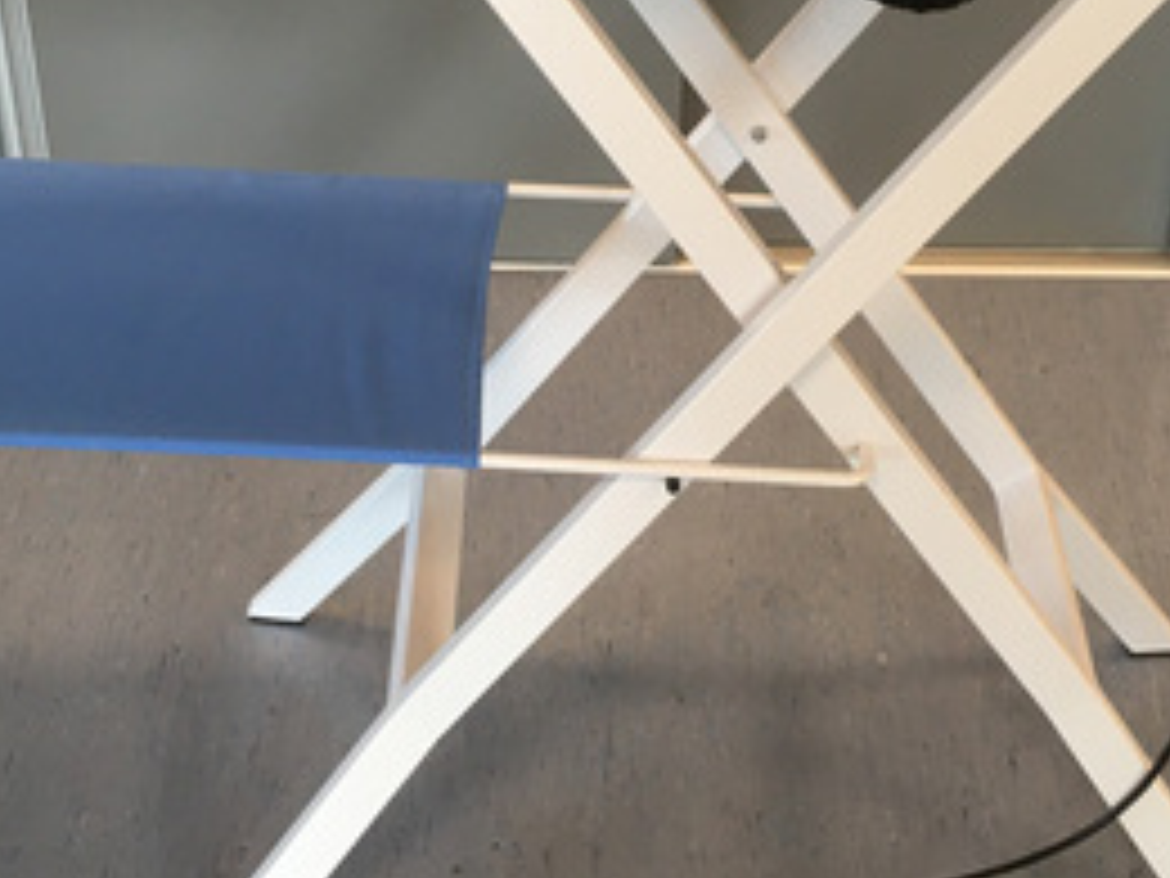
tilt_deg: -34.8
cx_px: 616
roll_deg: -0.6
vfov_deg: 21.8
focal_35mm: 67
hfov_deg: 29.0
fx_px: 2265
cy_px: 270
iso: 80
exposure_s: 1/33
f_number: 2.2
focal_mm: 4.15
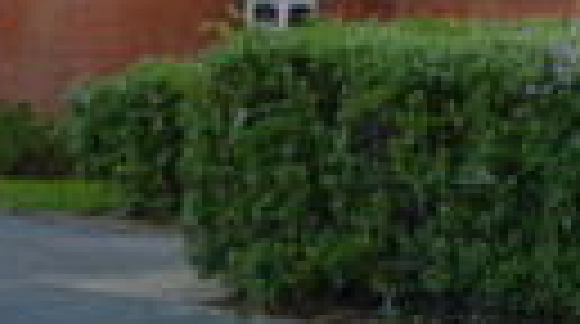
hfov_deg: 16.6
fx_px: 1965
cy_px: -268
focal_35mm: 128
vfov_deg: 9.0
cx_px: 513
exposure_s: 1/60
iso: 100
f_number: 5.6
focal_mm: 22
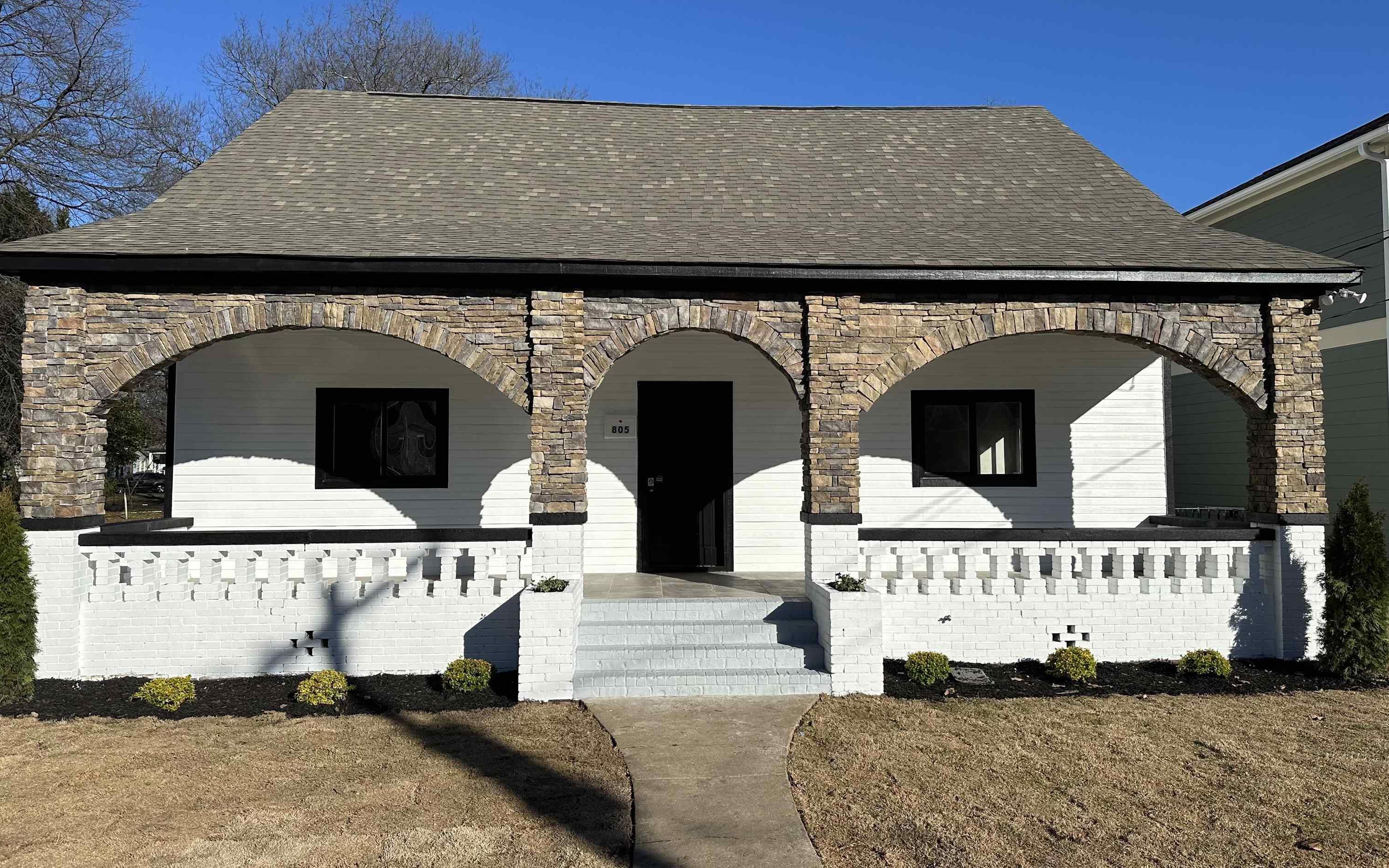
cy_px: 410
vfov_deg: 47.6
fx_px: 984
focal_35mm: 26
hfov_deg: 70.4
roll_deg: -0.1
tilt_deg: +2.4
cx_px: 698
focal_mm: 6.86
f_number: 1.78
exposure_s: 1/8929
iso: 80
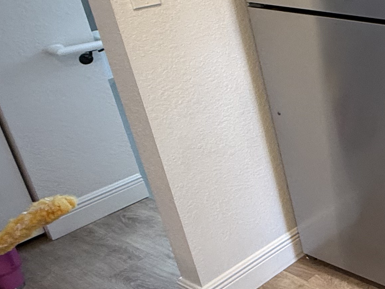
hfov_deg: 27.3
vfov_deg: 29.3
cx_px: 576
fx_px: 545
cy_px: 76
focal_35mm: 49
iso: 250
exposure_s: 1/60
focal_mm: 2.22
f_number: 2.2
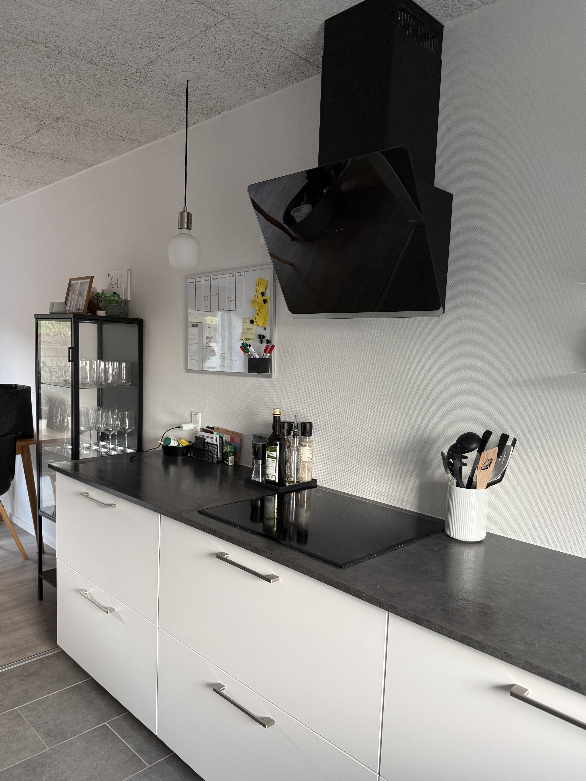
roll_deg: -3.1
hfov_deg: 54.9
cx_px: 301
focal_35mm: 25
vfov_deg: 69.4
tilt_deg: -5.9
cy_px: 404
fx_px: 564
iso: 200
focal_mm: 6.76
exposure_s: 1/85
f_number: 1.78
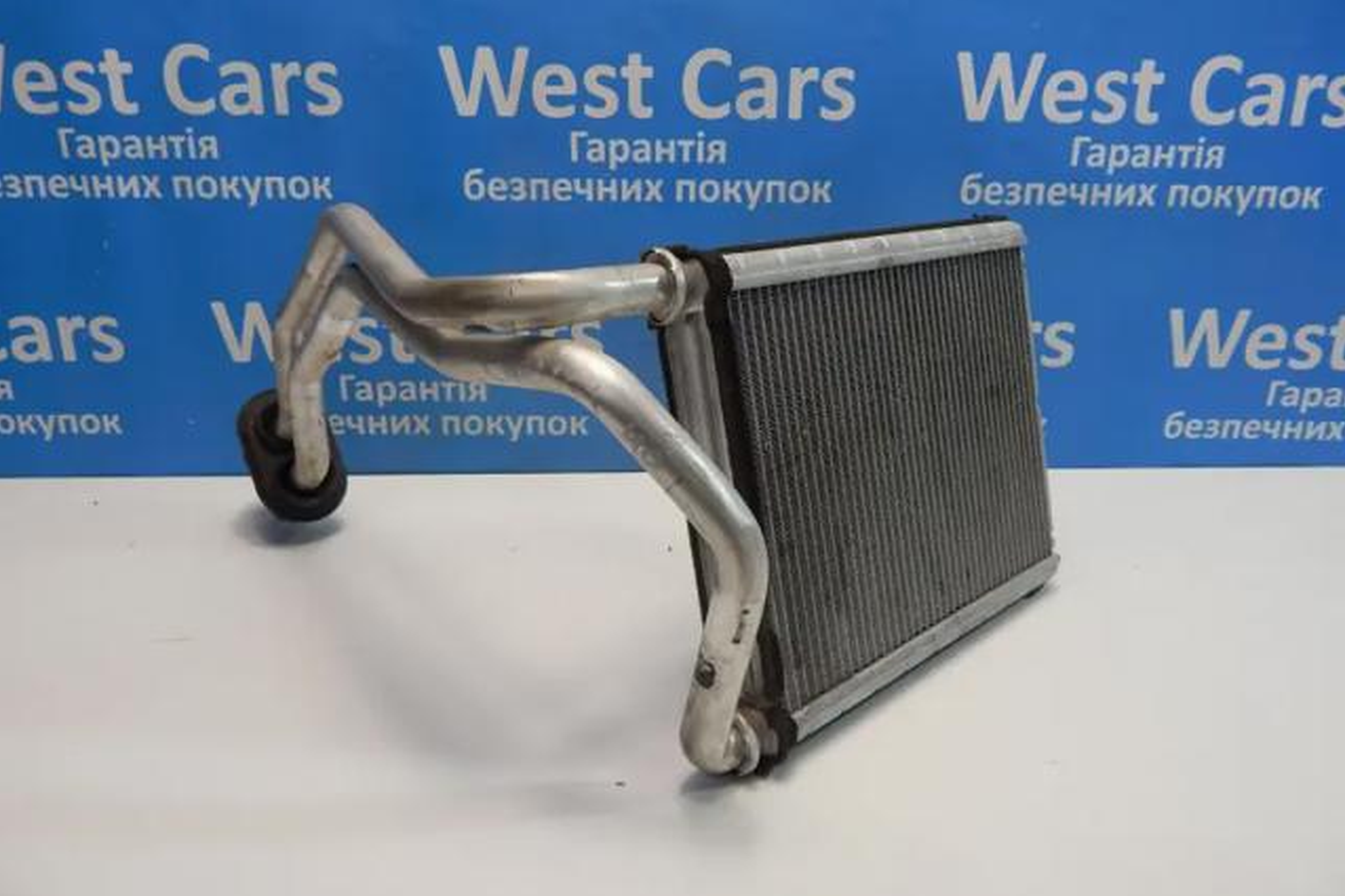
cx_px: 672
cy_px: 422
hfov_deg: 73.8
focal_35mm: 24
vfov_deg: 53.1
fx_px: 896
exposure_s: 1/40
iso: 125
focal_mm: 4
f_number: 3
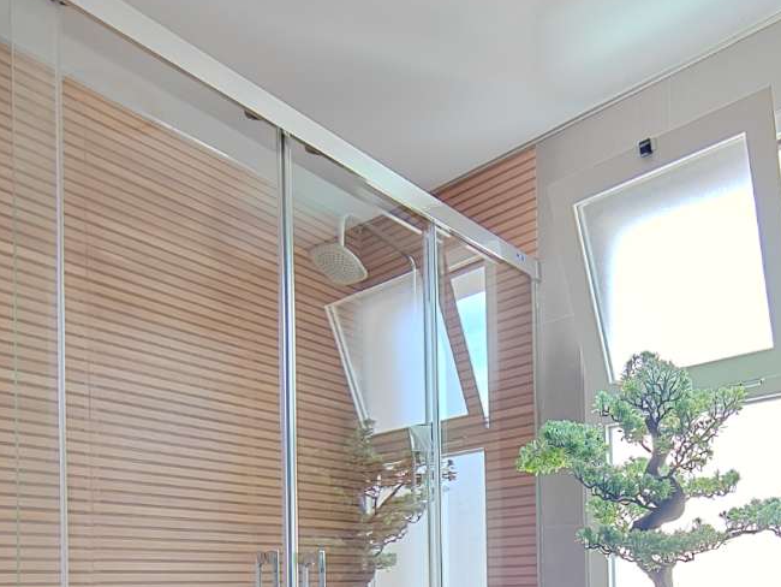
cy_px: 585
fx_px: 677
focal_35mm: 30
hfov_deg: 58.5
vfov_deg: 41.0
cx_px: 524
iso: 400
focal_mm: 2.16
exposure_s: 1/33
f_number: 2.2
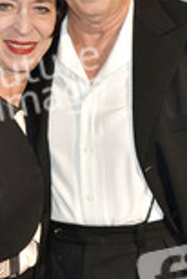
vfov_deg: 17.9
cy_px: 181
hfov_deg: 12.0
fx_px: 886
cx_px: 65
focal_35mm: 114
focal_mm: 44
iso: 1250
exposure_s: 1/200
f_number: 5.6
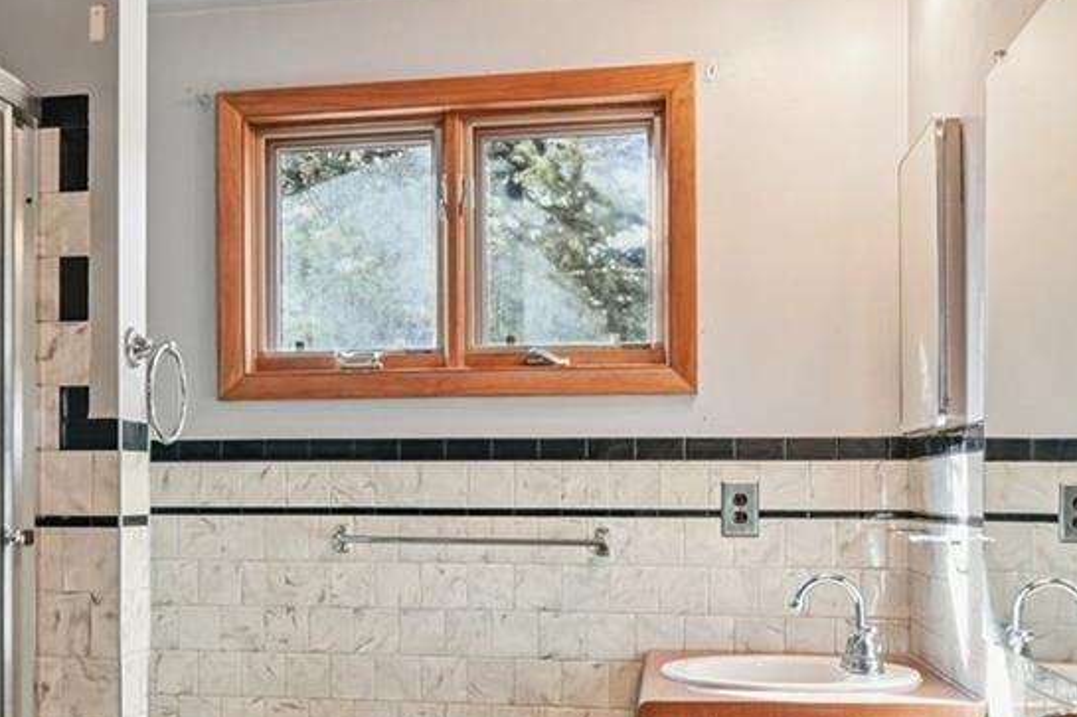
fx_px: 1360
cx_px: 372
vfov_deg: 29.3
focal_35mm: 45
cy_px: 502
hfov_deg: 42.7
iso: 400
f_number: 11
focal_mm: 15.5
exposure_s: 1/3.33
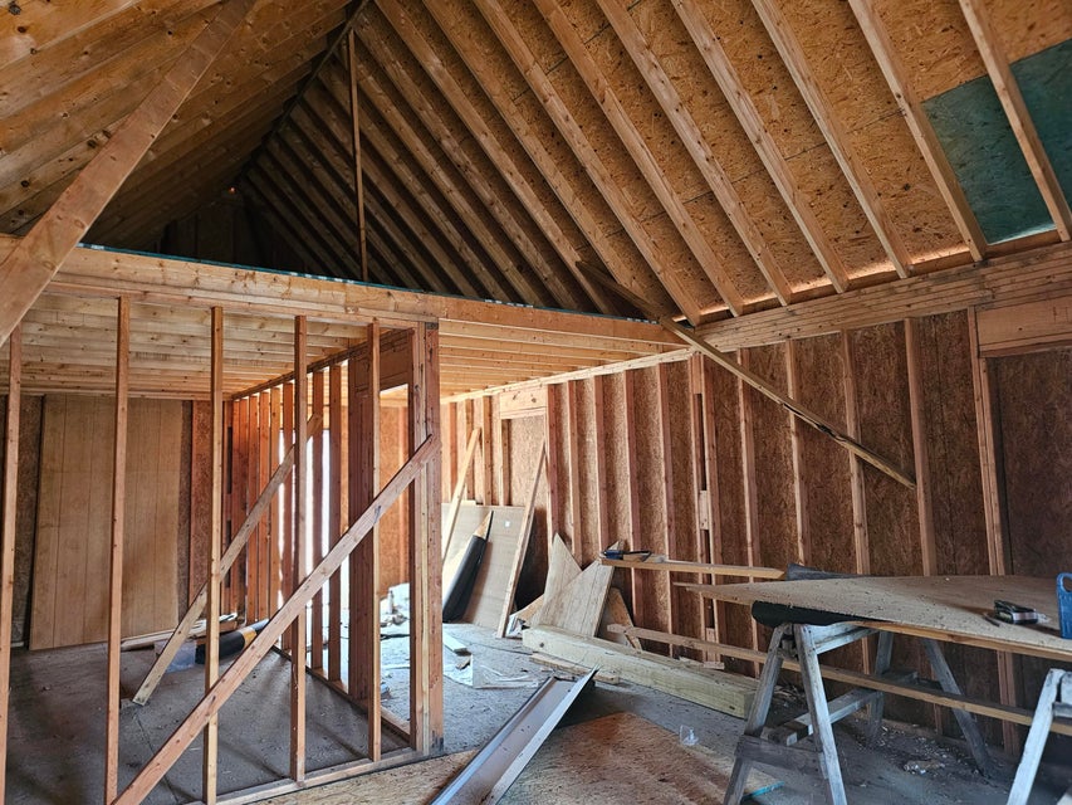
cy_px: 402
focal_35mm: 23
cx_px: 536
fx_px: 712
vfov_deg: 58.9
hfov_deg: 73.9
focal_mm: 6.3
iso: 640
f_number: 1.7
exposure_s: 1/60
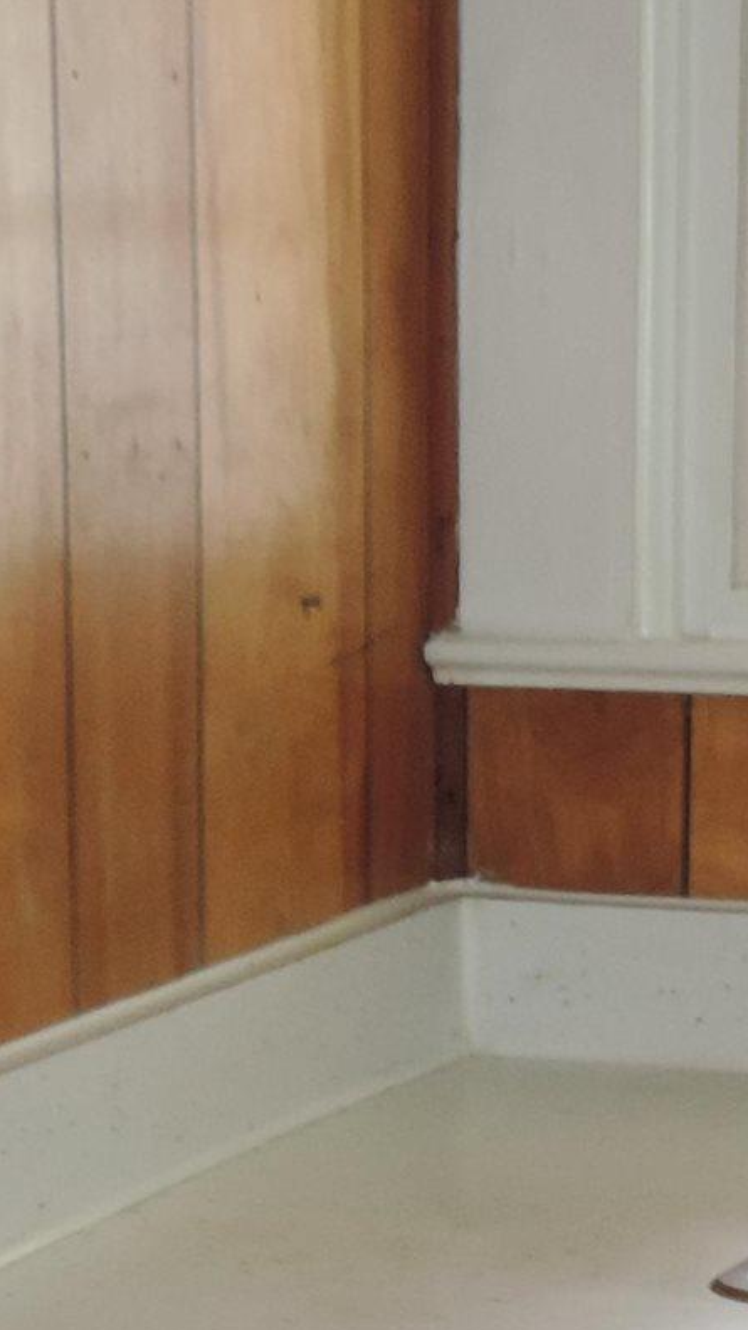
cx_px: 481
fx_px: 4478
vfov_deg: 16.2
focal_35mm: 127
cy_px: 1636
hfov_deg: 9.5
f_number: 3.1
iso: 200
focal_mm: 5.3
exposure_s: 1/30
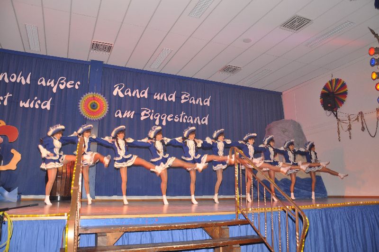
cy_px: 126
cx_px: 190
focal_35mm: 27
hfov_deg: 67.5
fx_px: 284
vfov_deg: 47.8
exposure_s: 1/60
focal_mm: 18
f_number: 5
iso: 400
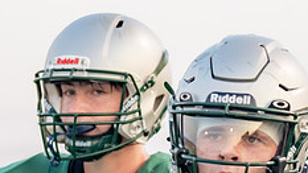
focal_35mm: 248
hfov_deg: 8.7
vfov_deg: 4.9
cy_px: 195
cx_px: 225
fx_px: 2025
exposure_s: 1/1600
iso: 500
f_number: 2.8
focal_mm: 70
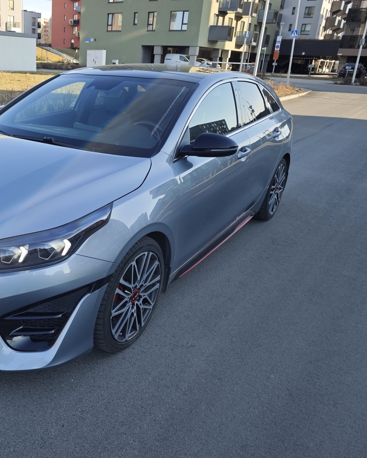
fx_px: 407
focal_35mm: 30
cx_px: 75
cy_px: 229
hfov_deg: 46.1
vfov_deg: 58.8
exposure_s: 1/513
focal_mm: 6.55
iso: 50
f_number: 1.6
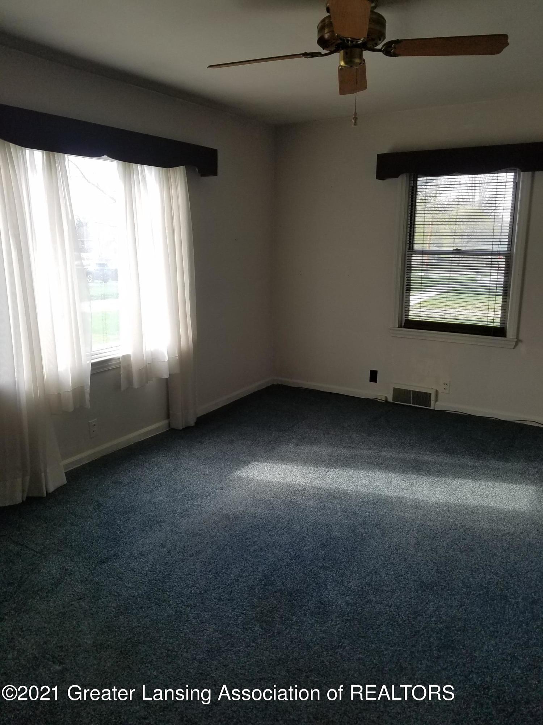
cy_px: 362
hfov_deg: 53.1
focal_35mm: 26
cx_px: 272
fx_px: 544
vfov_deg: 67.3
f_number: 1.7
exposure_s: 1/189
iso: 50
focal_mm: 4.2
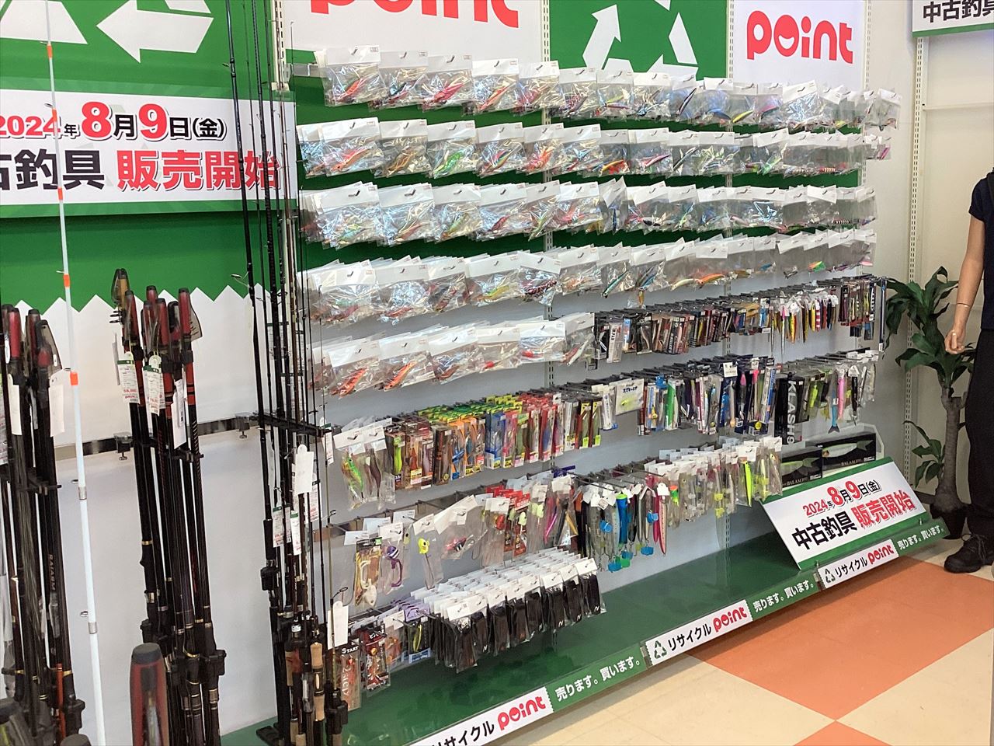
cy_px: 373
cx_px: 497
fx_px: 890
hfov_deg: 58.4
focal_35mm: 31
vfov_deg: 45.4
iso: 80
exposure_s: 1/120
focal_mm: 3.3
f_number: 2.4
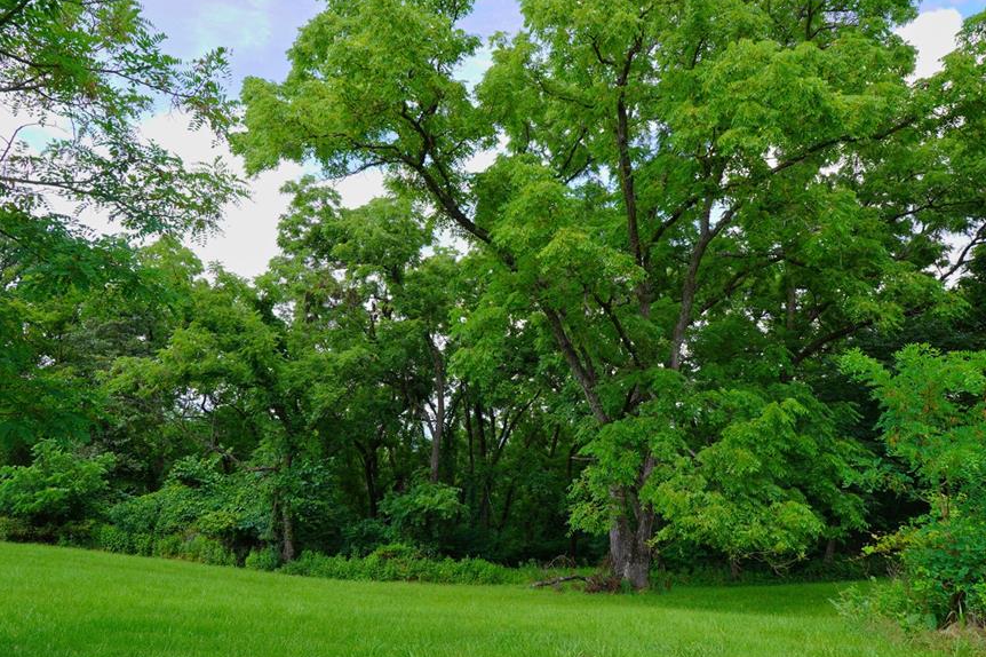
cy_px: 345
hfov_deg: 85.2
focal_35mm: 20
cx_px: 493
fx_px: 536
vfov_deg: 62.9
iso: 100
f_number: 6.3
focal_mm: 11
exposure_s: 1/100
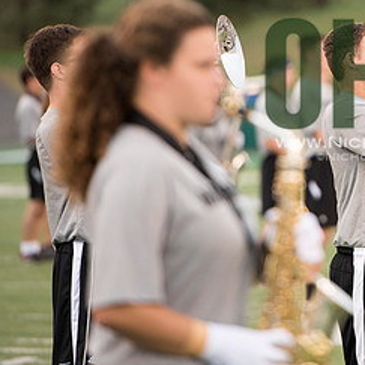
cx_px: 379
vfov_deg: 4.3
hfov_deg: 4.3
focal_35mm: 406
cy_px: 89
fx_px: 4843
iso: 1000
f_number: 2.8
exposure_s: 1/1250
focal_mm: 200
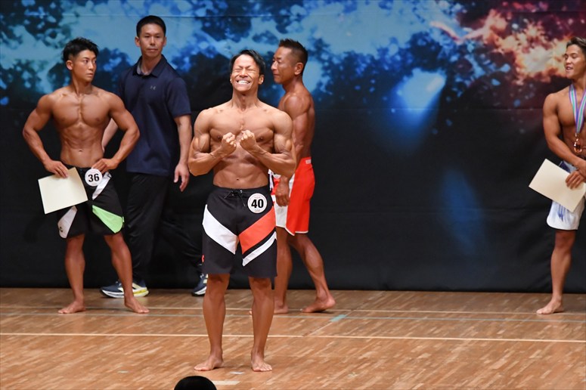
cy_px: 195
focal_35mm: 285
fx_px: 4637
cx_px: 293
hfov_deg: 7.2
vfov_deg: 4.8
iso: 6400
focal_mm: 190
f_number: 5.6
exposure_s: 1/400
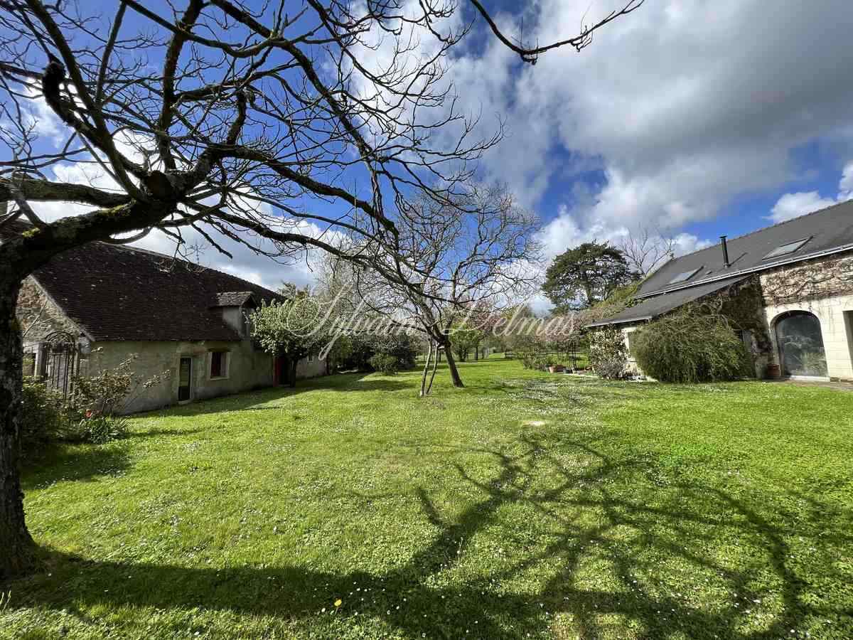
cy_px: 320
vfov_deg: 89.9
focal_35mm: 13
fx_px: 320
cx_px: 426
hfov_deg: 106.2
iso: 32
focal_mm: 1.57
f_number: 1.8
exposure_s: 1/1309
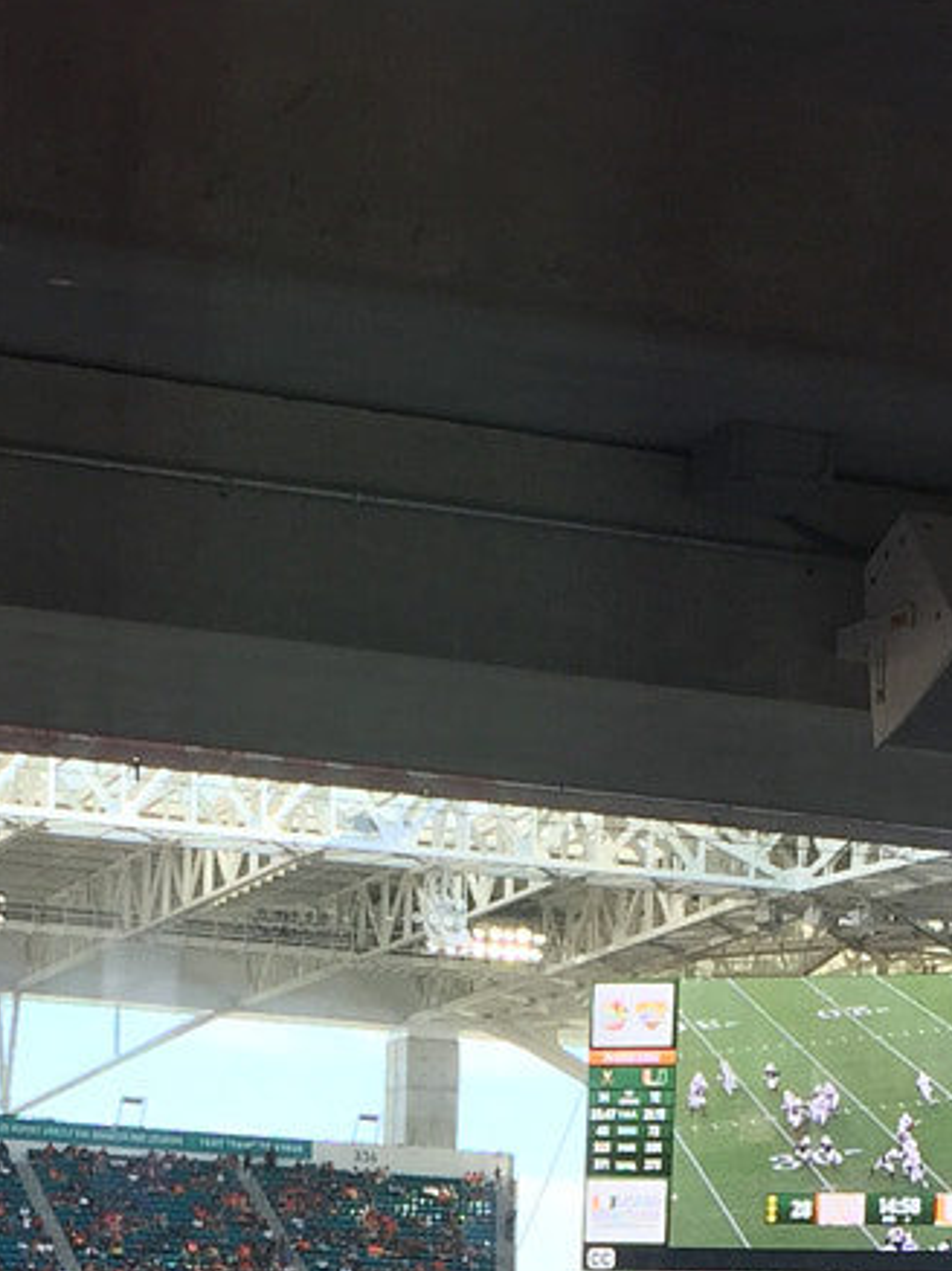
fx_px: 3891
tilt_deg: -2.4
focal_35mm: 106
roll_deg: -0.9
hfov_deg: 13.9
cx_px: 403
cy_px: 1680
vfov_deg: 17.4
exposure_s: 1/154
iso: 32
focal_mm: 4.15
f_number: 2.2
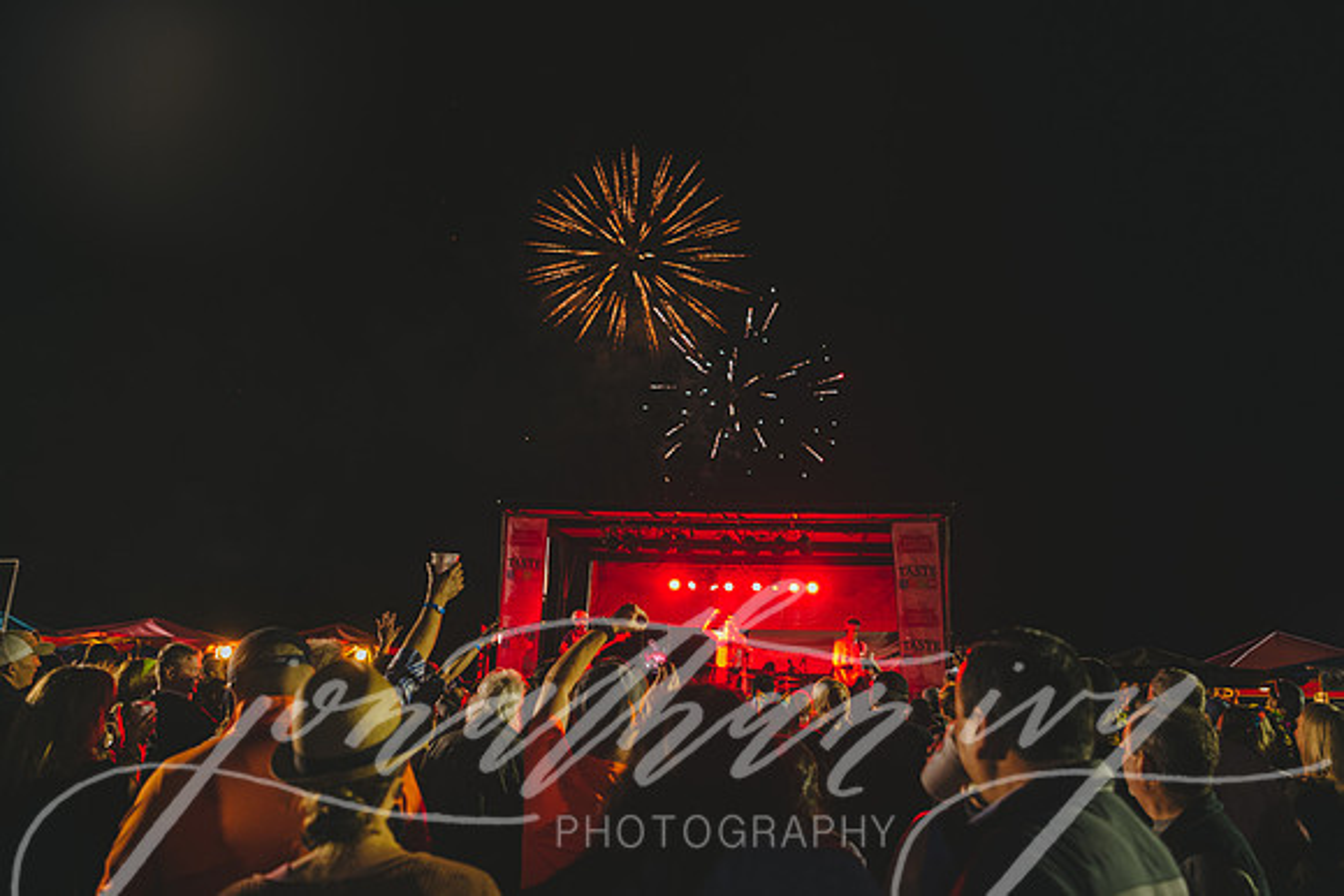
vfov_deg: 51.8
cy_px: 448
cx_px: 660
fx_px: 924
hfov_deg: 72.0
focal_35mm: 25
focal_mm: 24
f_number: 2.8
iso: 1250
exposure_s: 1/50
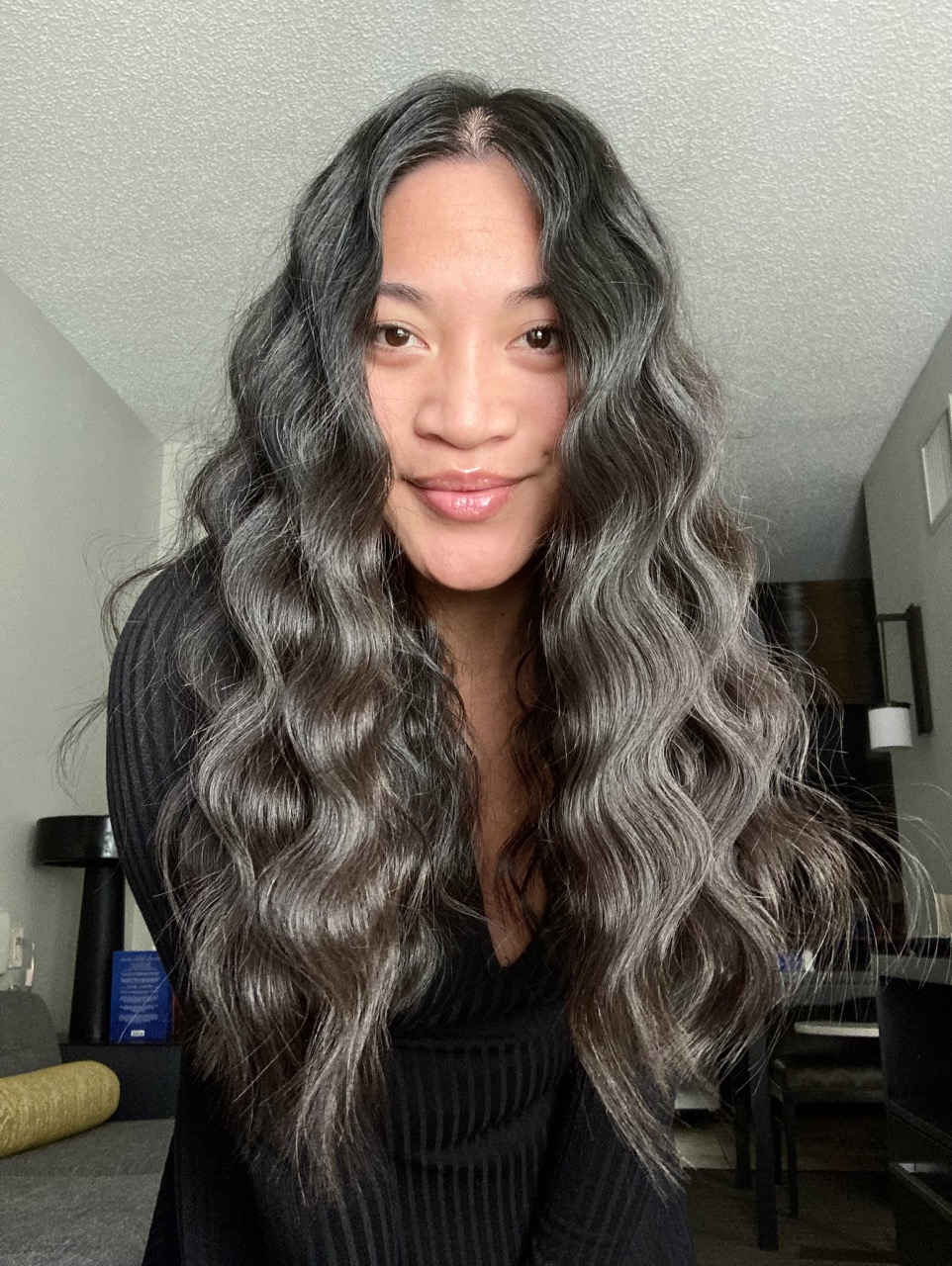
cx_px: 476
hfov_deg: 44.2
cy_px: 633
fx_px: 1172
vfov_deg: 56.8
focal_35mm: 32
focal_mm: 2.87
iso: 250
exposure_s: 1/60
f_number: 2.2
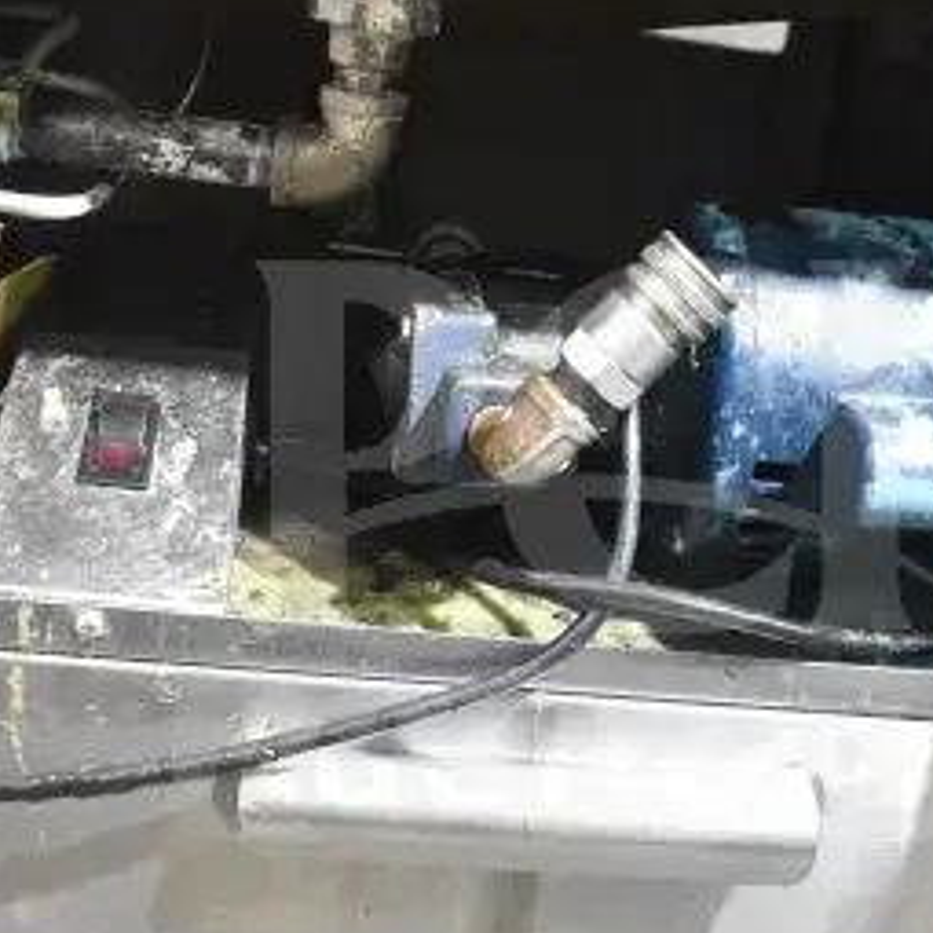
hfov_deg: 31.0
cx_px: 582
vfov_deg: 31.0
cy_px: 551
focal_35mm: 55
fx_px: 1677
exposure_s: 1/60
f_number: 3.5
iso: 6400
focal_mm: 18
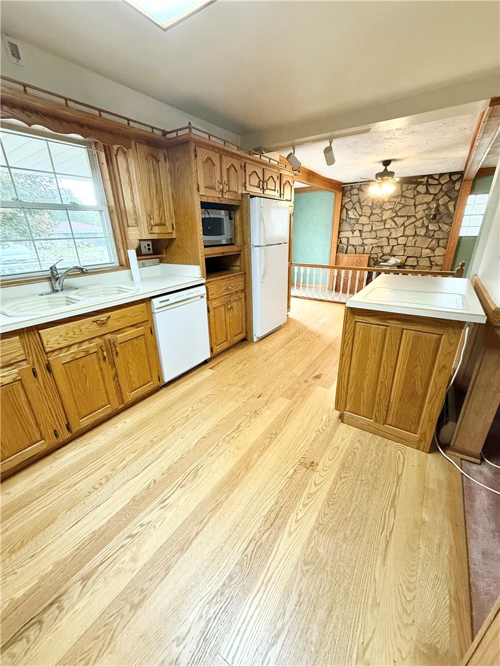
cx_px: 250
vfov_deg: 102.1
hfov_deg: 85.7
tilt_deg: -20.4
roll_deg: +0.6
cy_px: 333
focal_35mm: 14
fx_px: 270
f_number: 2.2
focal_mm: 2.22
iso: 320
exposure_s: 1/60
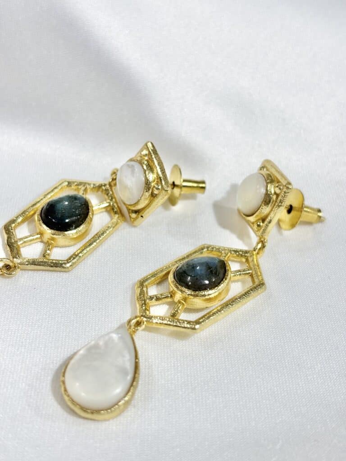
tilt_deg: -39.9
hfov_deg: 28.0
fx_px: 693
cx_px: 173
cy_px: 230
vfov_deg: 36.8
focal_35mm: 52
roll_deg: +3.2
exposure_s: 1/313
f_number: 1.6
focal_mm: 5.96
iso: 32
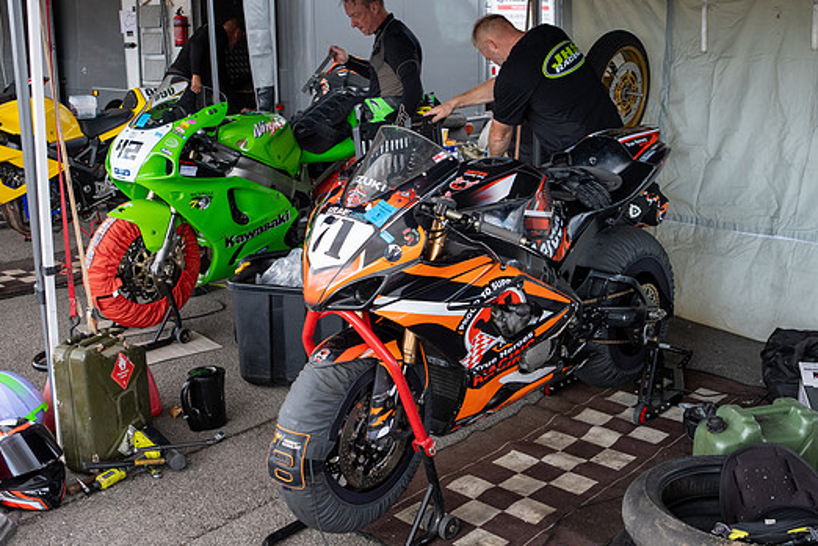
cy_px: 255
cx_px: 447
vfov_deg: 33.4
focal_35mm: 40
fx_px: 909
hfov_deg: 48.4
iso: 320
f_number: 4
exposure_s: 1/500
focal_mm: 24
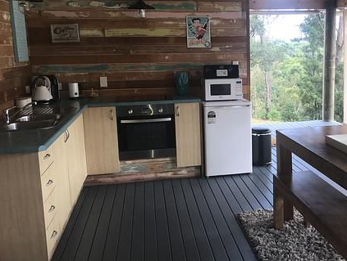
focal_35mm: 41
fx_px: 412
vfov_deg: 35.2
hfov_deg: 44.5
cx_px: 250
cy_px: 117
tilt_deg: -9.5
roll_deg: +1.5
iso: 20
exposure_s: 1/151
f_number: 1.8
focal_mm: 3.99
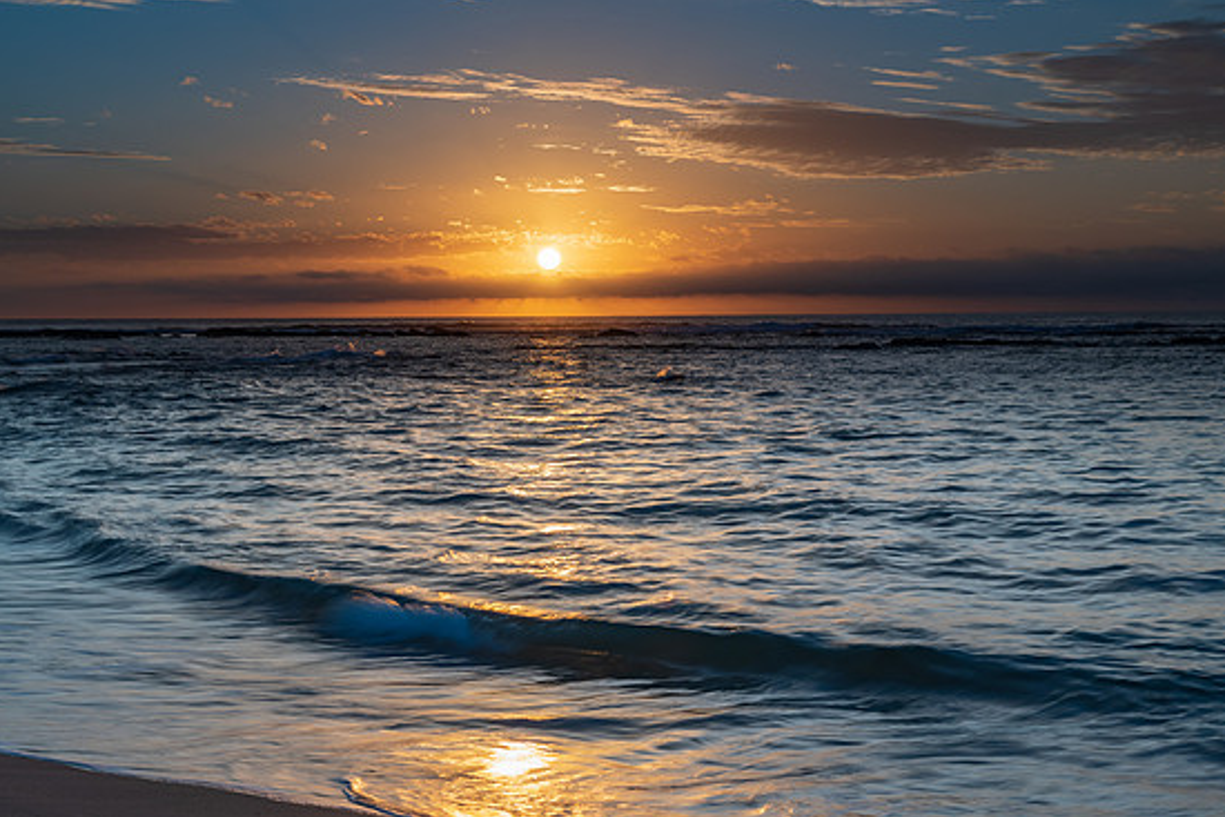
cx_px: 600
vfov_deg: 22.6
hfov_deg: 33.4
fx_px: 2042
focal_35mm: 60
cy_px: 422
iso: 80
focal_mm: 55
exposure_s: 1/5
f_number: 9
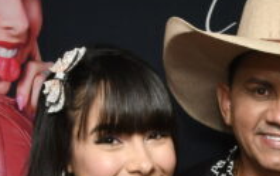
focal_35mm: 118
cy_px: 275
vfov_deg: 10.7
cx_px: 273
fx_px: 901
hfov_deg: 17.3
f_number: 10
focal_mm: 22
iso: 500
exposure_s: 1/250
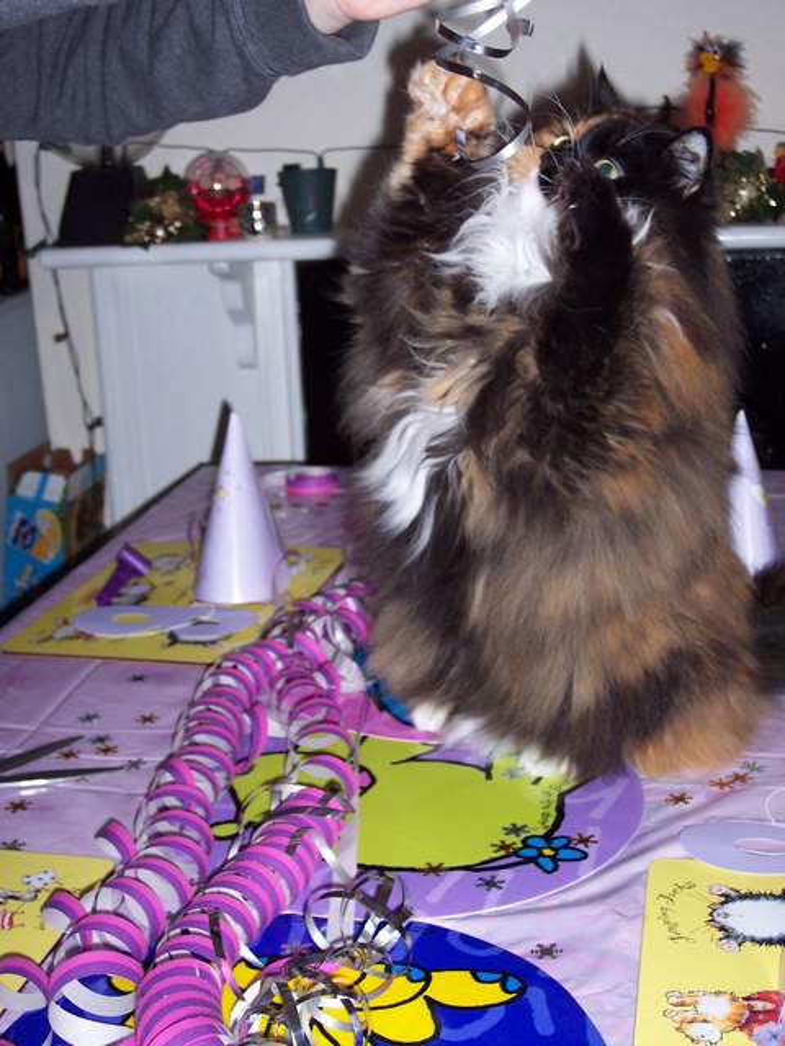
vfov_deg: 37.5
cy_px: 523
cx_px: 392
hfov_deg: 28.6
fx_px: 1542
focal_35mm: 51
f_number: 3.4
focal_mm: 10.7
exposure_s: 1/30
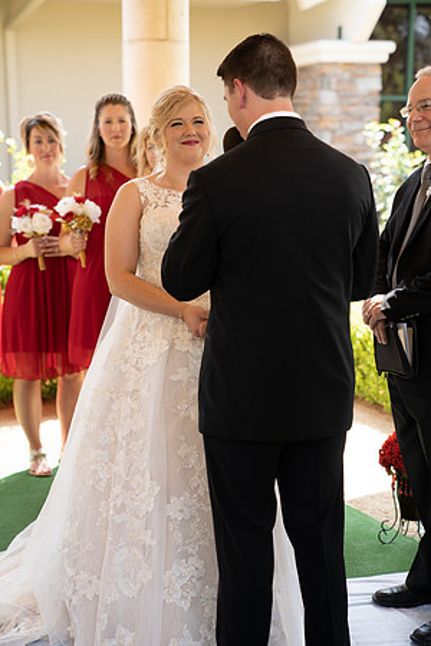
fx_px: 1257
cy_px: 323
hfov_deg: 19.5
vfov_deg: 28.8
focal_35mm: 70
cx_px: 216
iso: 100
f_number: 3.2
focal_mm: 70
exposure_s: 1/100
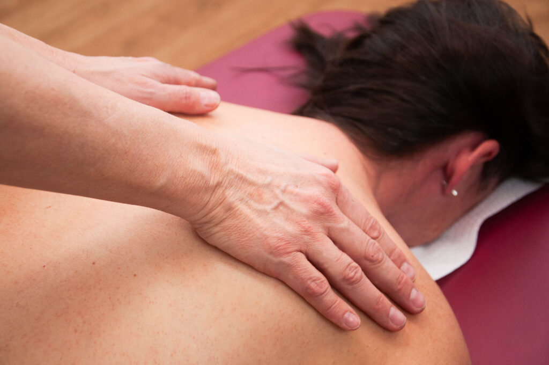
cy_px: 182
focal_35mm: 75
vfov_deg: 18.1
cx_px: 274
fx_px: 1142
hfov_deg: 27.0
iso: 640
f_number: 5
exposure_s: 1/200
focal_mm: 50
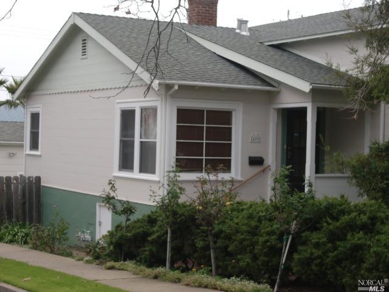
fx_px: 832
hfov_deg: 26.3
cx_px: 194
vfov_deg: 19.9
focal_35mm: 74
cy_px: 146
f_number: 4.2
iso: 64
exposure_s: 1/200
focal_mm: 13.1
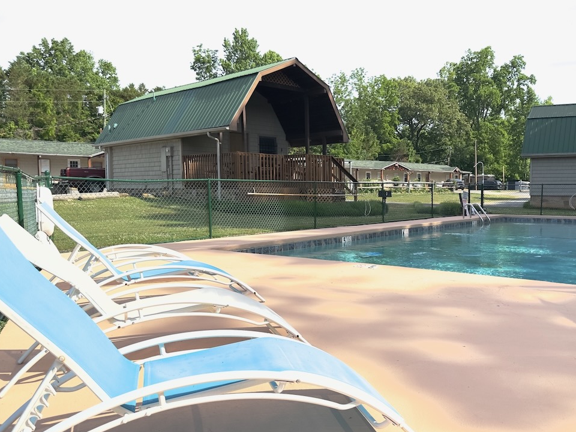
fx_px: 532
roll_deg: +0.2
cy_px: 222
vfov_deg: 44.2
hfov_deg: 56.0
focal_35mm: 32
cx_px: 365
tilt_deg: -4.2
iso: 80
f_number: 1.78
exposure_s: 1/5000
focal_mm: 6.86
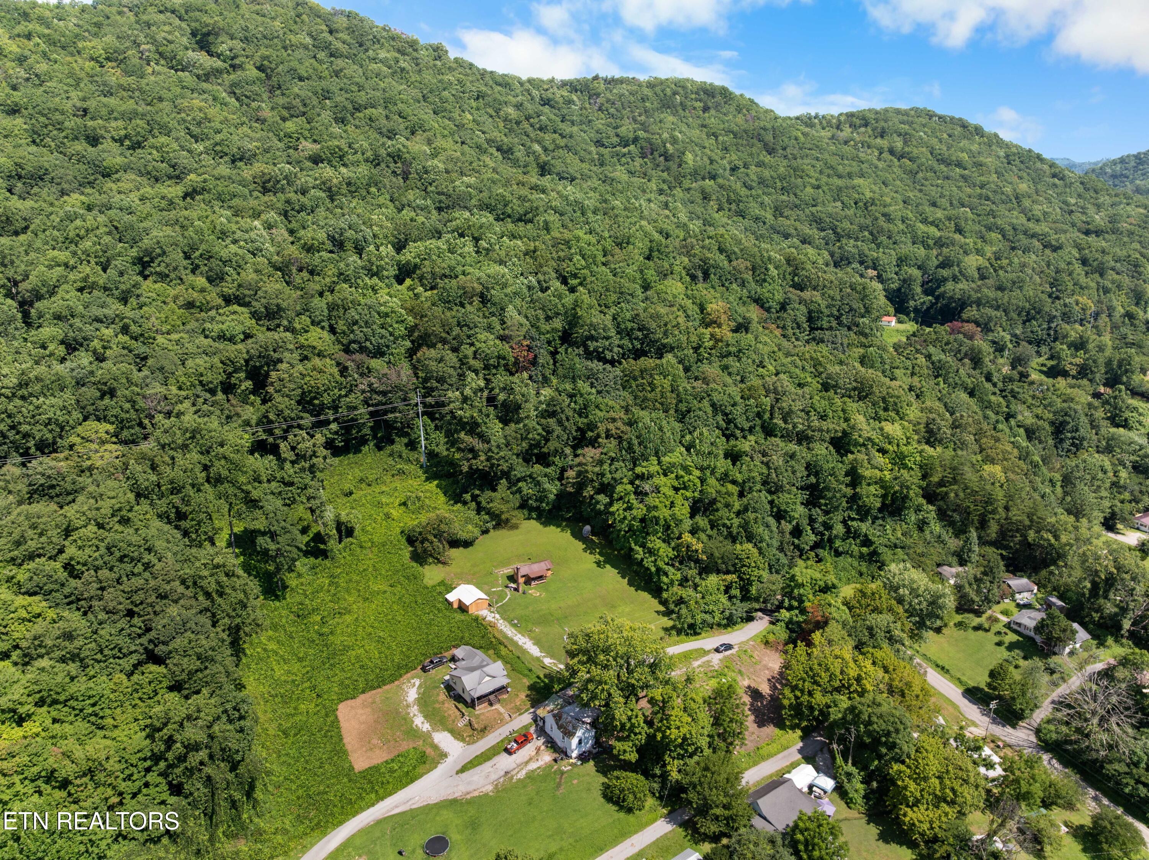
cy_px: 430
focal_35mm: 24
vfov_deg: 56.8
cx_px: 574
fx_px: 796
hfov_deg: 71.6
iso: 100
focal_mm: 12.29
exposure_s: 1/40
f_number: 2.8
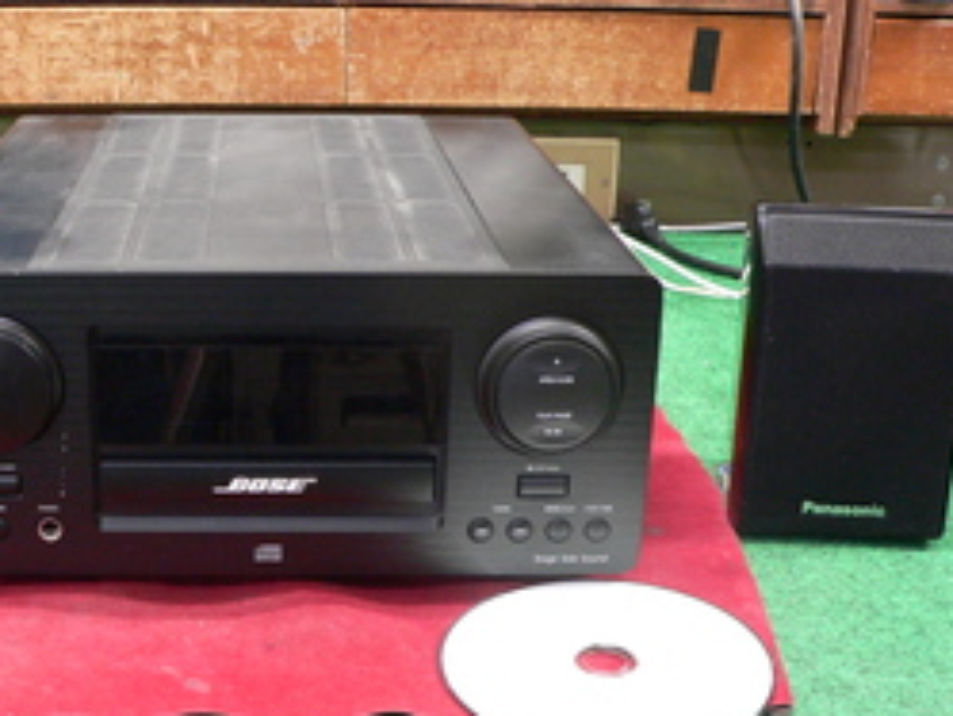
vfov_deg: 26.6
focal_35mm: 55
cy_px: 392
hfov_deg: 34.3
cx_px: 253
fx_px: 1515
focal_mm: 6
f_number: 2.8
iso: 200
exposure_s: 1/6
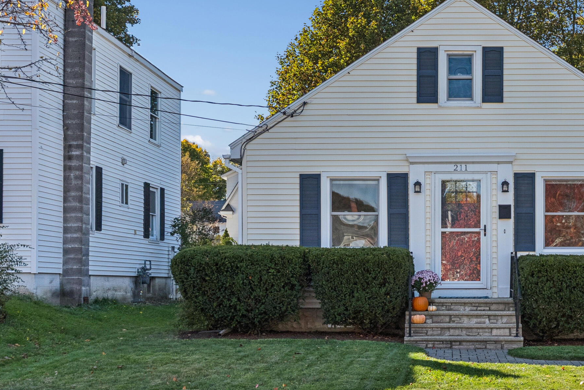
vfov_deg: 23.0
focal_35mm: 59
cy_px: 154
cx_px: 468
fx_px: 957
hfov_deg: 33.0
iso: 640
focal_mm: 35
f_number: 7.1
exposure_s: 1/800
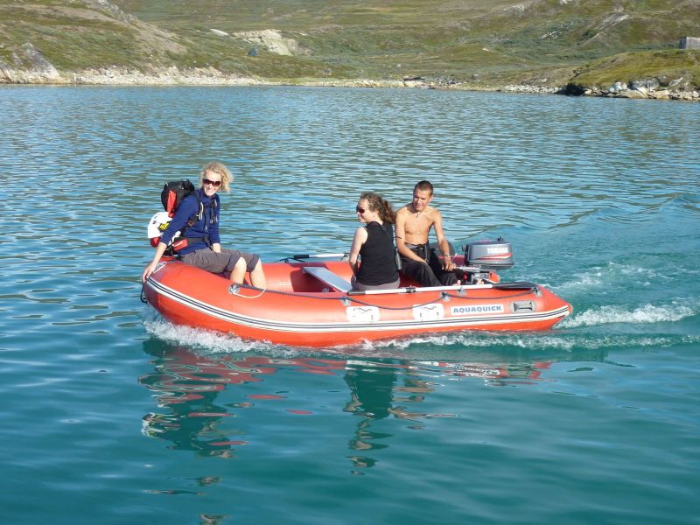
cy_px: 262
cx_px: 350
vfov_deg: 30.3
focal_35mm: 48
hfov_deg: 39.7
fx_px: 971
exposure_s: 1/400
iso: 80
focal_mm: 7.9
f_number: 4
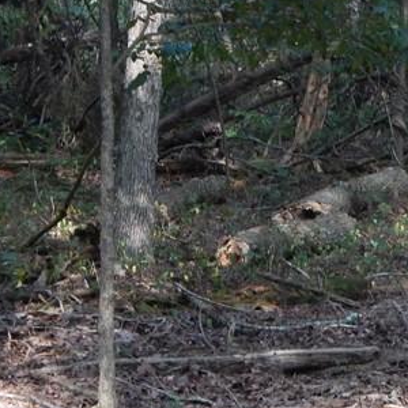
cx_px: 583
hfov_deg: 10.4
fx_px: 2174
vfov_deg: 10.7
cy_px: 224
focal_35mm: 163
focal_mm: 9.7
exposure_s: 1/125
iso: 400
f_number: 3.8
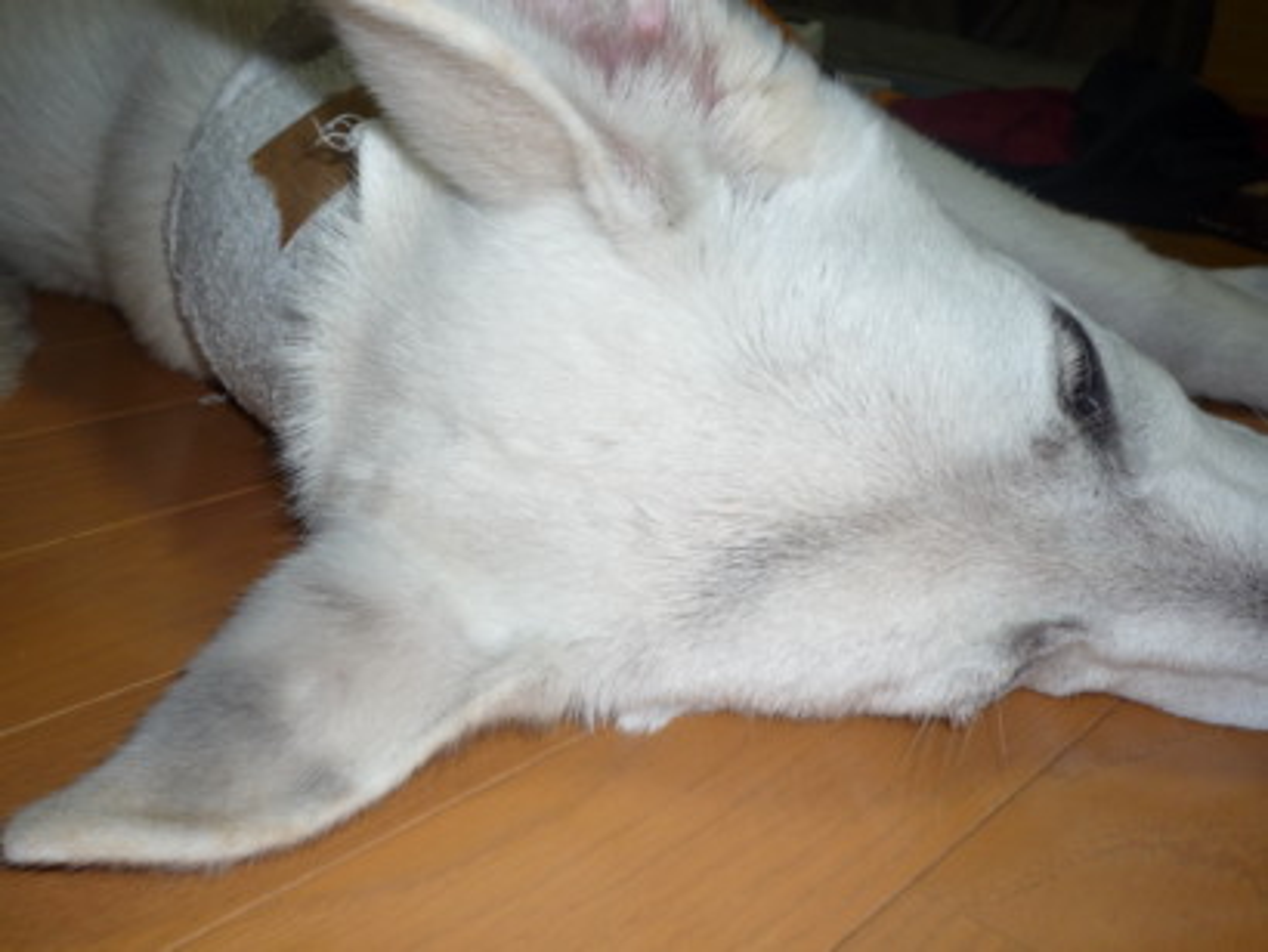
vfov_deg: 34.4
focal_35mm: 42
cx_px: 634
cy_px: 476
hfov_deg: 44.8
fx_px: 1539
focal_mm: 7.3
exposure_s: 1/30
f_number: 4.1
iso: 100
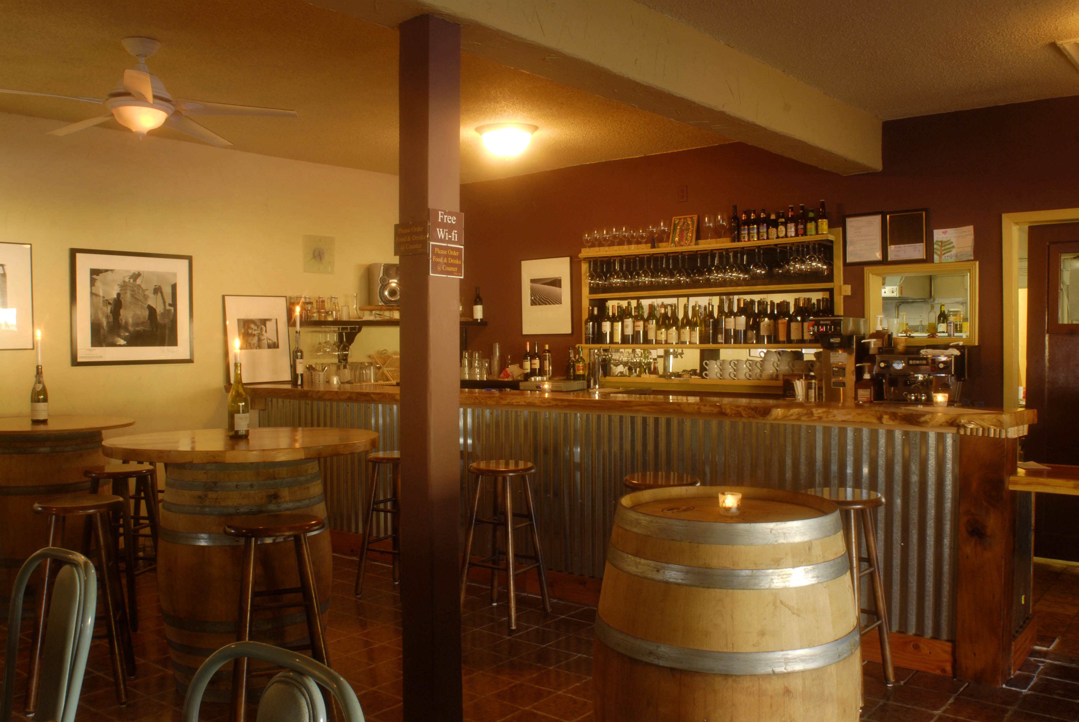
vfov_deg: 43.7
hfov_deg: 61.9
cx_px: 540
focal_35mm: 30
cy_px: 361
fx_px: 900
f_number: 16
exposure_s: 3
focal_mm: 20
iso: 160
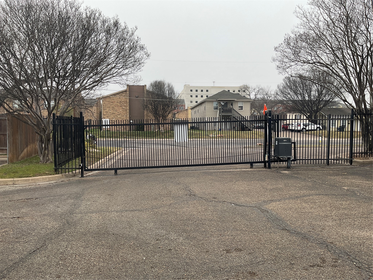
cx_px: 186
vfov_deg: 48.2
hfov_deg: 61.7
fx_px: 312
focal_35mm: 29
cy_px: 140
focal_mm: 3
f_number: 1.8
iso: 16
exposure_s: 1/124
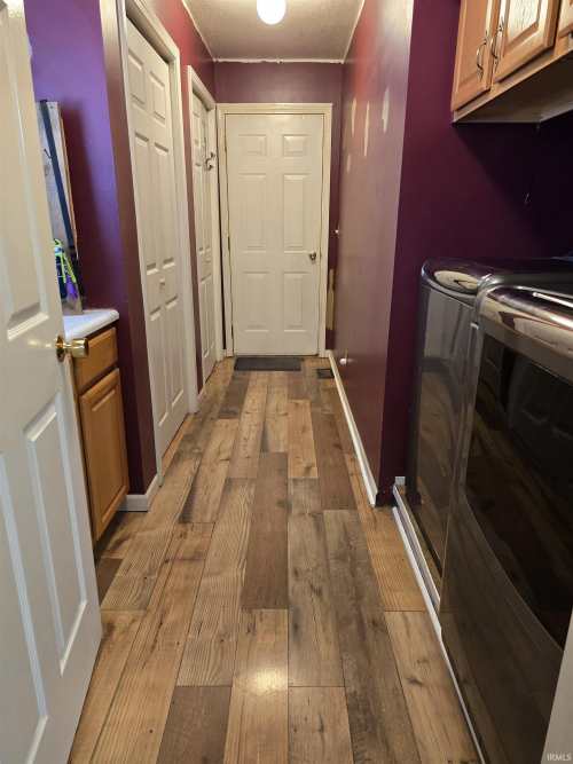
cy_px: 382
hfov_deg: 58.9
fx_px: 508
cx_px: 286
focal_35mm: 23
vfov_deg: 73.9
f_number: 1.7
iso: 640
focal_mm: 6.3
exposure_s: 1/60
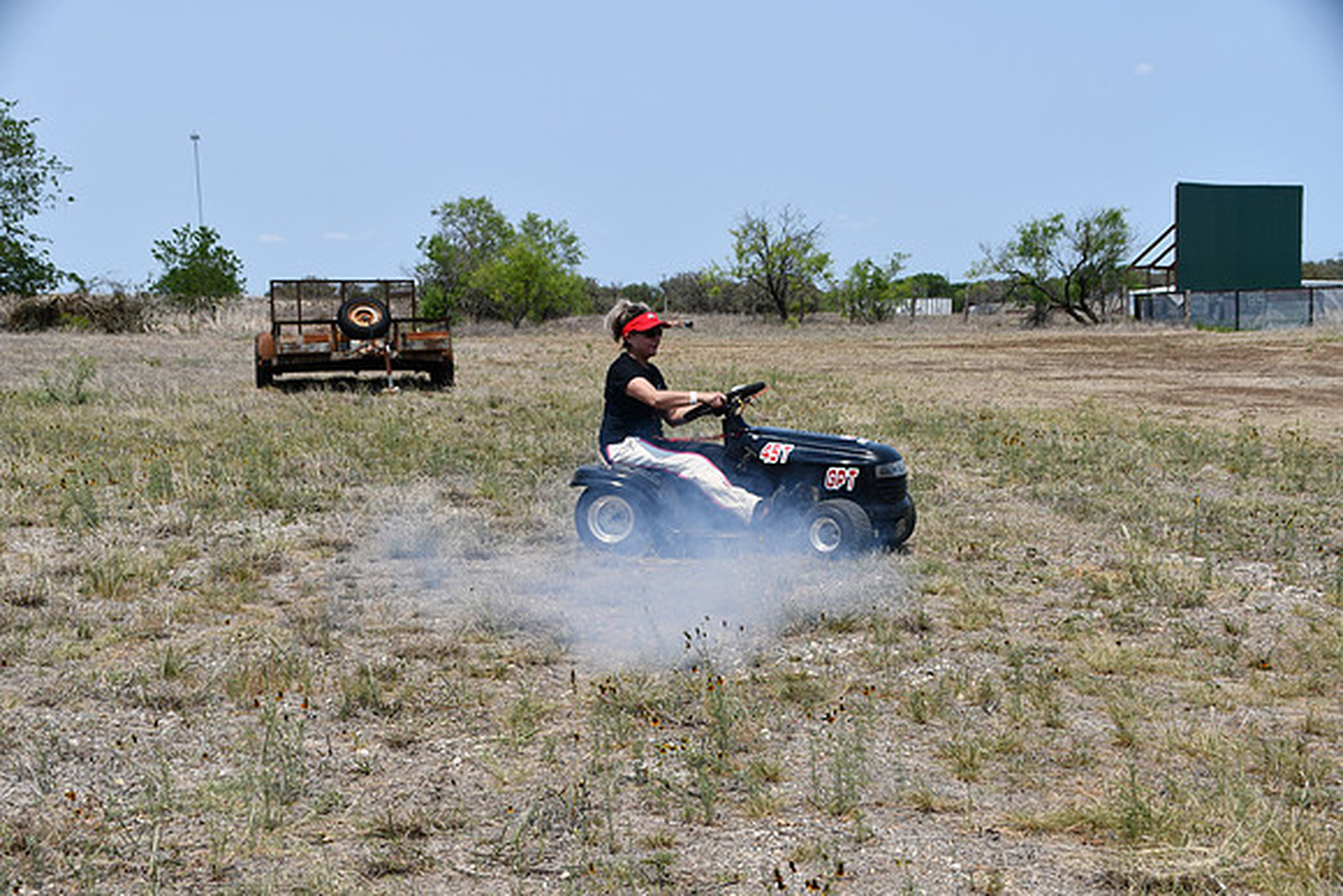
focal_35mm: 60
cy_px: 448
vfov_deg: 22.6
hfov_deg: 33.4
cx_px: 672
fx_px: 2239
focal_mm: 40
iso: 100
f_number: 10
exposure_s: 1/400
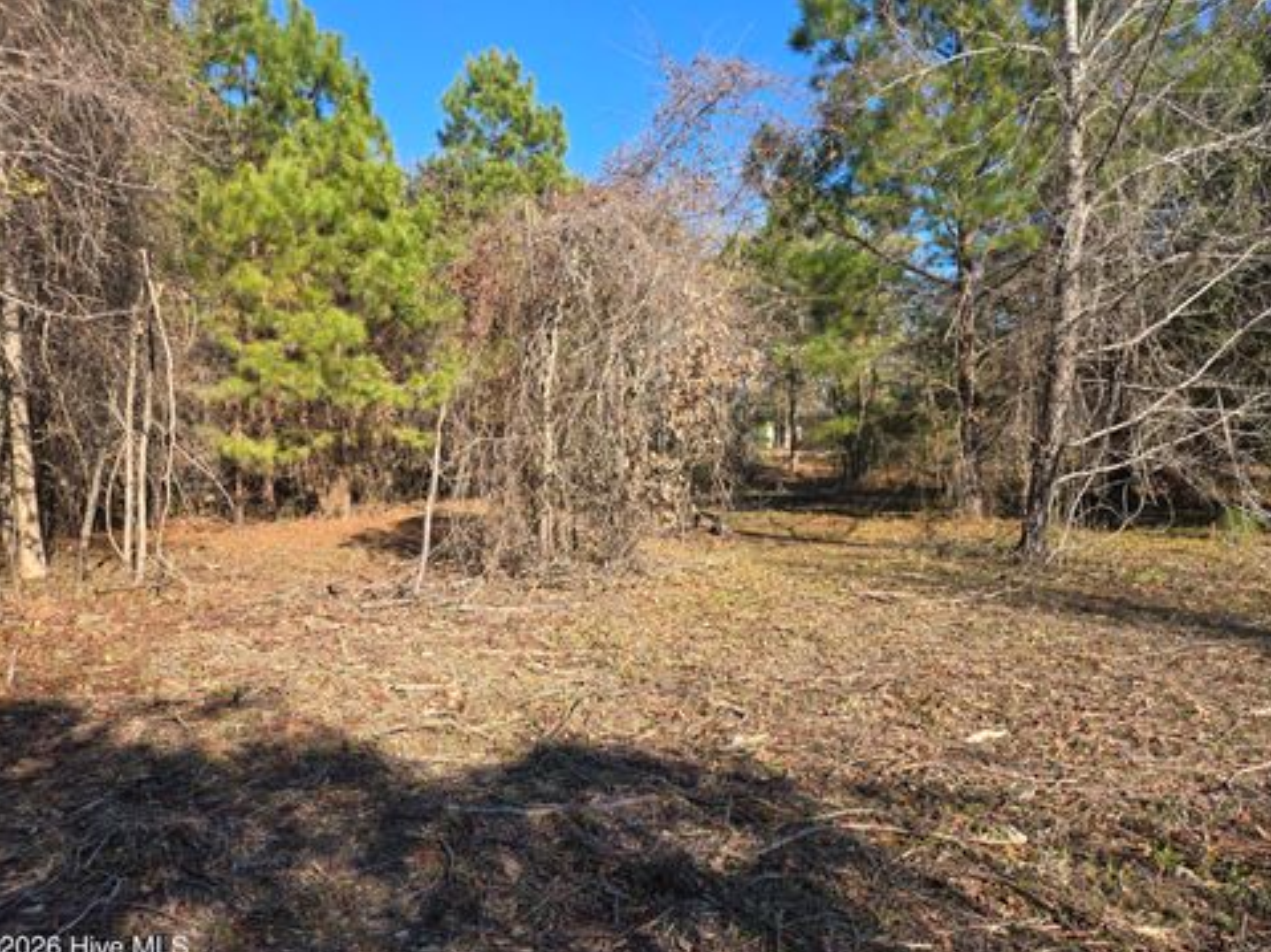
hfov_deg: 71.6
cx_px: 639
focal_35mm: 24
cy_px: 495
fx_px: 881
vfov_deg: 56.8
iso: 25
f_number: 1.8
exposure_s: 1/850
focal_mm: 5.4
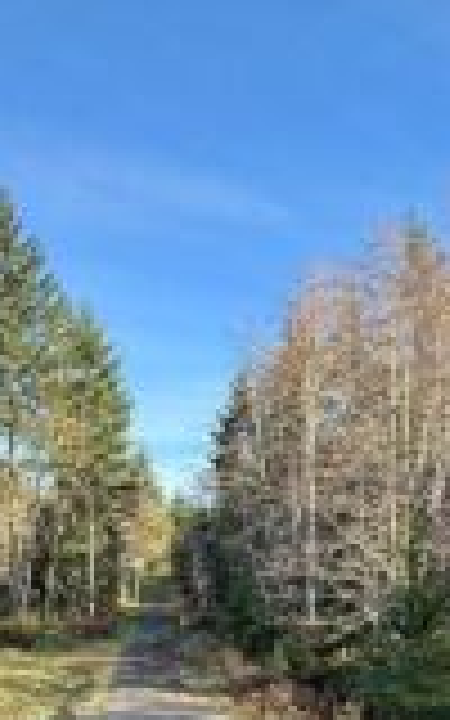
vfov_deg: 49.3
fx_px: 726
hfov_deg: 34.1
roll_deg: +1.7
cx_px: 144
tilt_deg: -1.4
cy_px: 590
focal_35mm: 37
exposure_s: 1/316
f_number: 2.2
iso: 50
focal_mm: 2.22
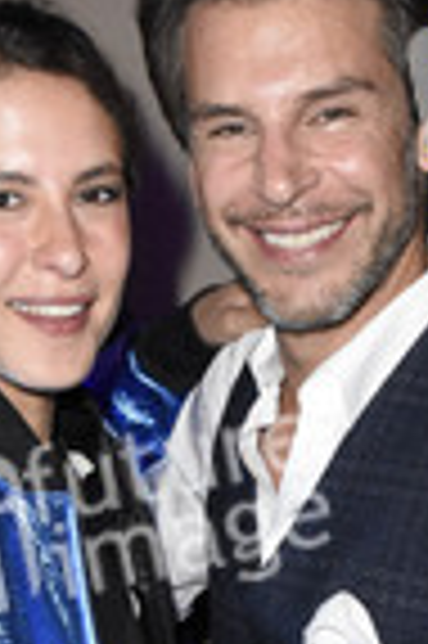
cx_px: 230
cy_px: 748
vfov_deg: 20.0
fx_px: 1723
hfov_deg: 14.2
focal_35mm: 96
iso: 1600
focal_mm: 23
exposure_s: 1/60
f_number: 6.3
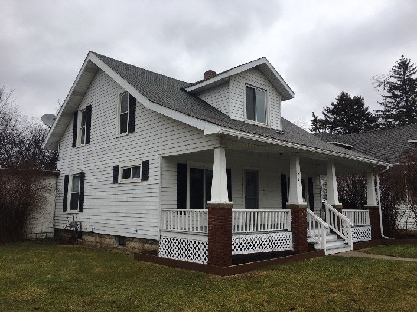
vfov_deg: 48.2
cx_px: 208
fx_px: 349
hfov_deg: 61.7
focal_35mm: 29
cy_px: 156
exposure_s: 1/523
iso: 25
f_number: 2.2
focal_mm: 4.15
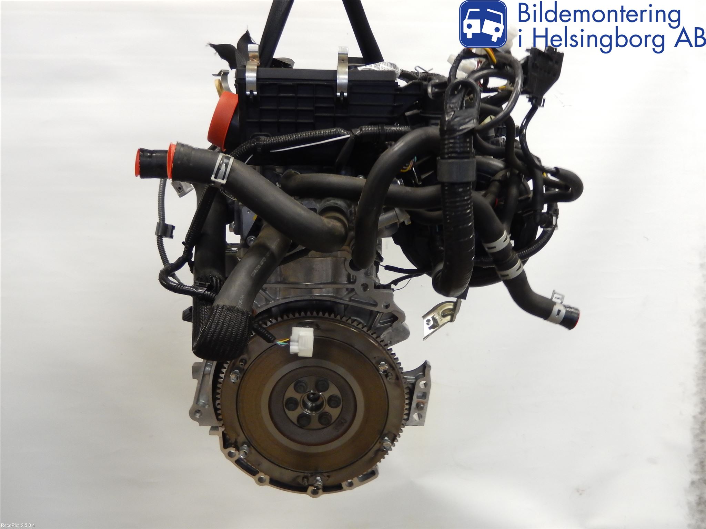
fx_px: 653
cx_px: 353
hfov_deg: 56.8
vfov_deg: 44.2
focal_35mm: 32
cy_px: 264
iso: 400
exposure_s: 1/20
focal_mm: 5.7
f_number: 3.8
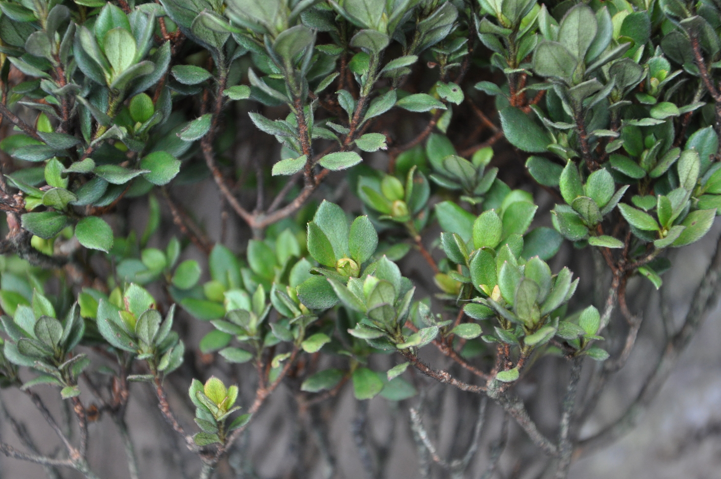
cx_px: 350
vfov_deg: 10.8
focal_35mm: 127
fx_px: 2540
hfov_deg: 16.2
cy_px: 253
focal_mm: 80
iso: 800
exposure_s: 1/50
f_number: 5.3
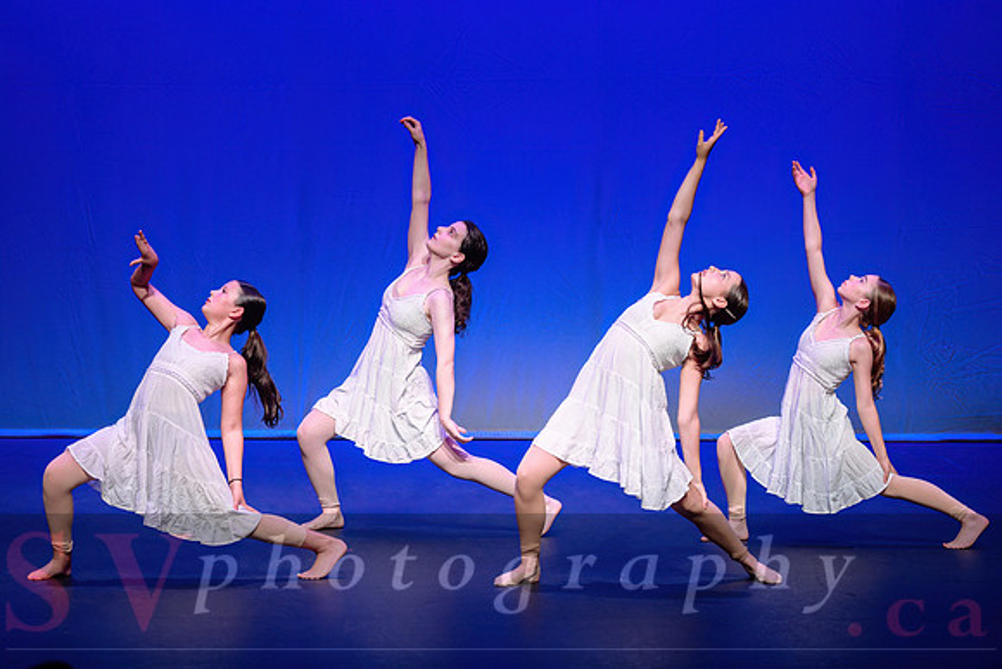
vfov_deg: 8.4
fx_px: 4543
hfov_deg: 12.6
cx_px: 507
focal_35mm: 163
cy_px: 314
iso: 1600
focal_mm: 145
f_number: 2.8
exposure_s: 1/500
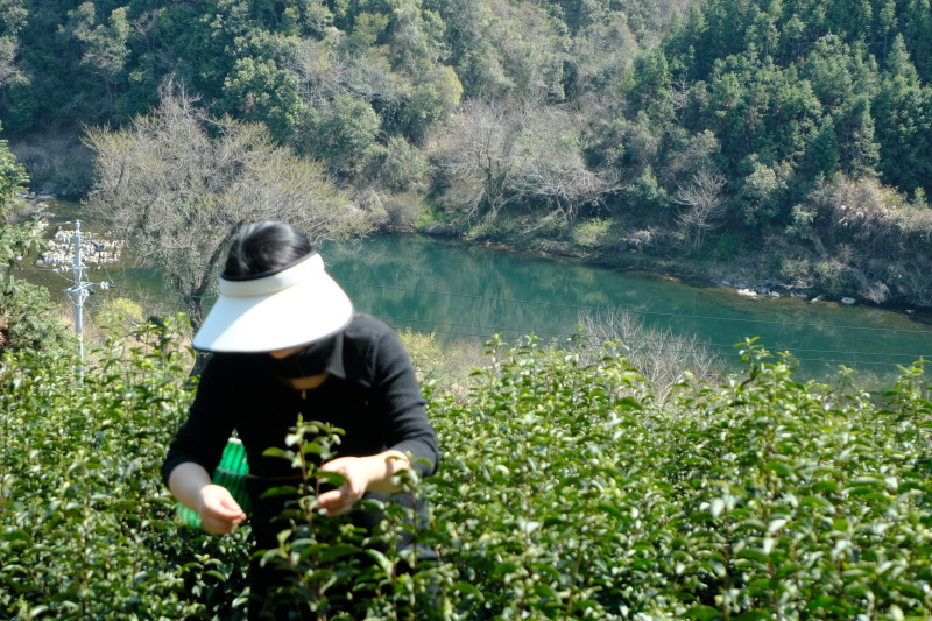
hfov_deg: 29.7
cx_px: 466
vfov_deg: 20.0
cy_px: 310
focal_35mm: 68
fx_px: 1760
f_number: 5.6
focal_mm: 45
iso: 320
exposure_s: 1/280
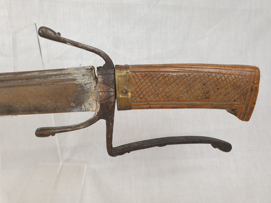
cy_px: 102
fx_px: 204
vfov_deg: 53.1
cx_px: 136
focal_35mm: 26
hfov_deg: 67.3
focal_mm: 4.3
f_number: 2.4
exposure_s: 1/50
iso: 64
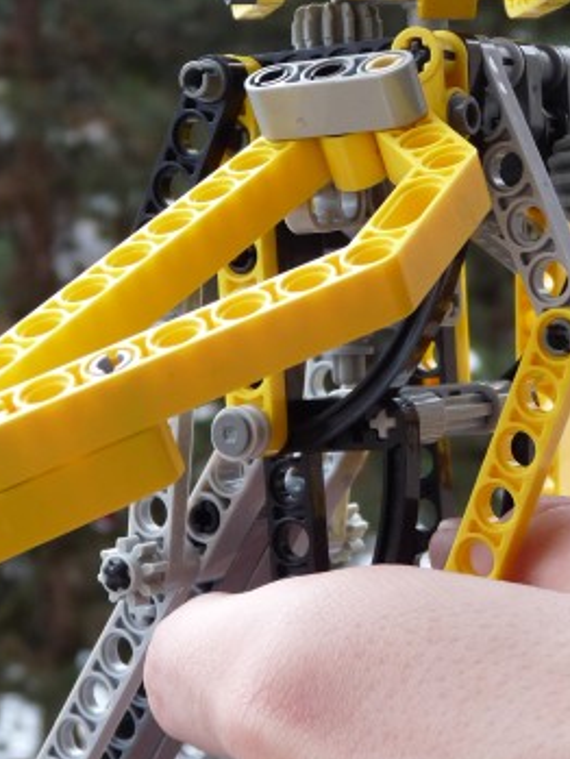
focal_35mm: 110
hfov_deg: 13.5
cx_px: 305
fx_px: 2414
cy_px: 117
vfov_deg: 17.7
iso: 100
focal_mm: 8.5
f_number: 4
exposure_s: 1/125
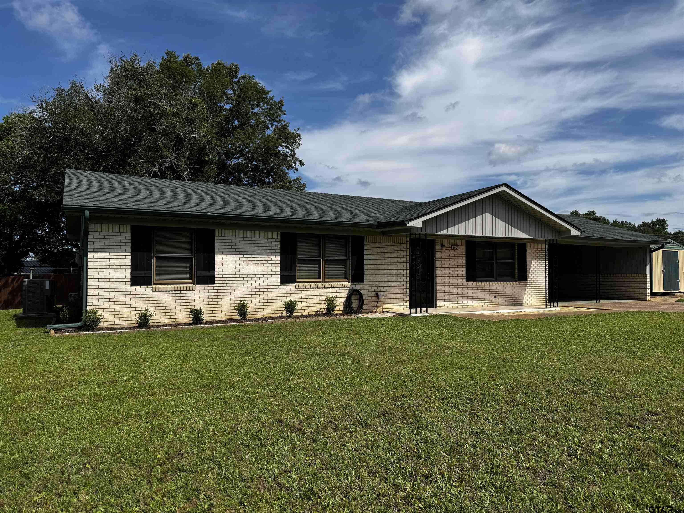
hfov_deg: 71.6
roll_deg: -0.1
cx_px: 342
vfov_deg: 56.8
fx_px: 474
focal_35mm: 24
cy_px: 256
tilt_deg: +2.0
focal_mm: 6.76
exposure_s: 1/5814
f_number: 1.78
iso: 80
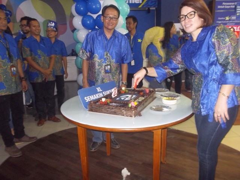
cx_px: 120
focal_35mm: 29
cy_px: 90
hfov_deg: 61.6
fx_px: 201
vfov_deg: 48.3
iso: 400
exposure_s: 1/30
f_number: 3.3
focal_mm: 4.1
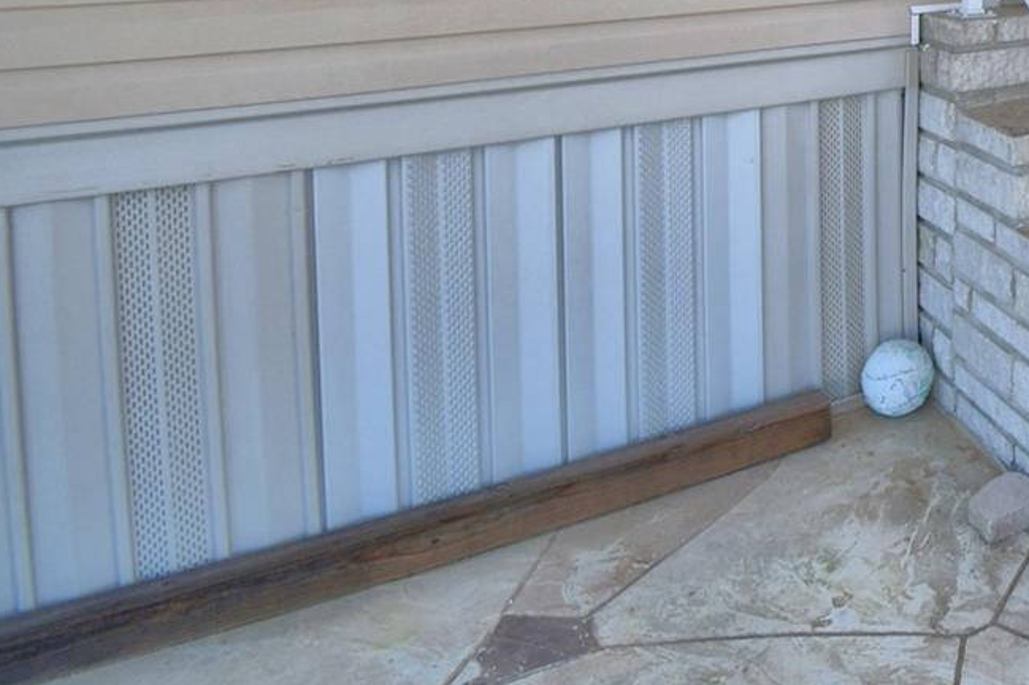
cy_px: -143
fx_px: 1057
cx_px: 1210
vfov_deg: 30.4
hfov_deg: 39.2
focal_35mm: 37
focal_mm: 10
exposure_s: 1/500
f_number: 4.5
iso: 140
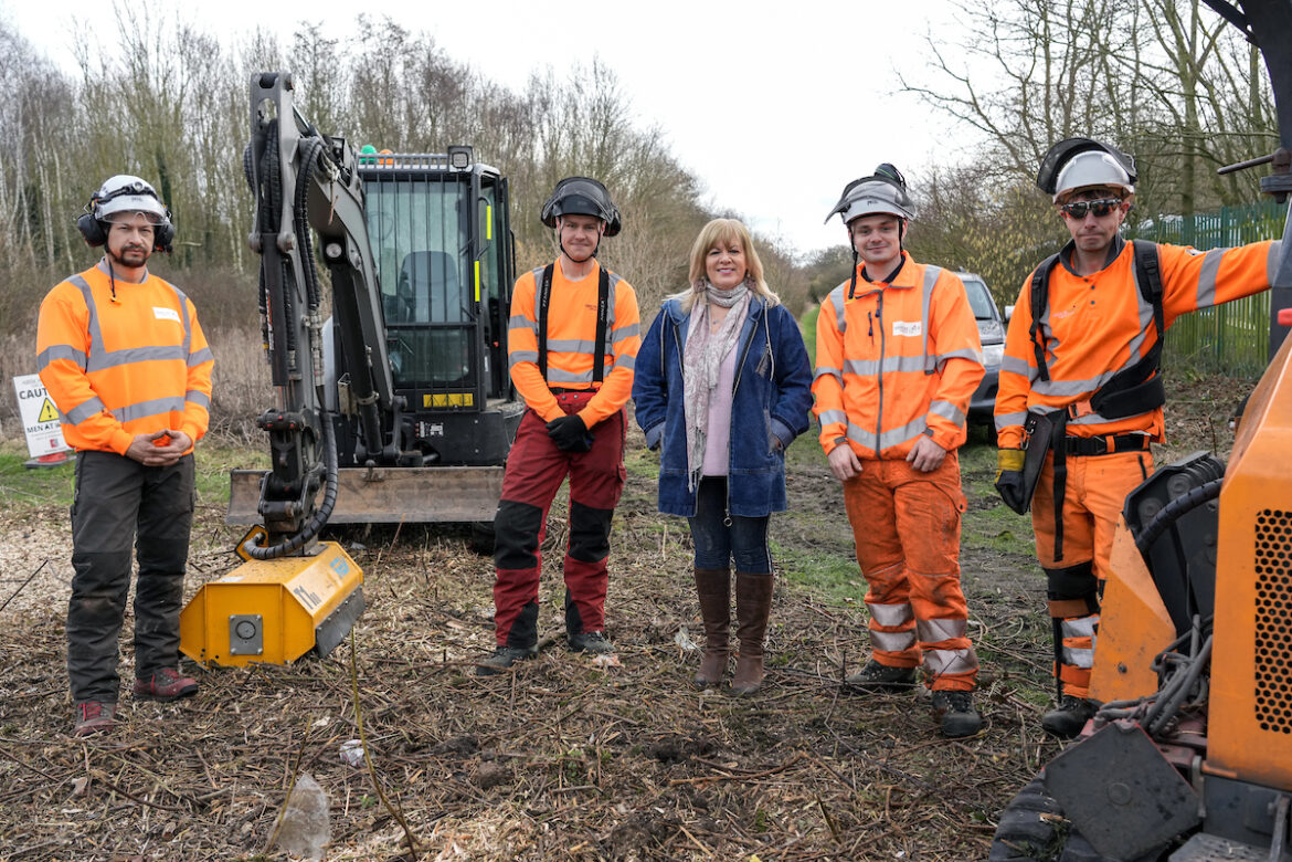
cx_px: 646
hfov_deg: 60.3
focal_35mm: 31
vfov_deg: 42.3
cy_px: 431
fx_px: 1112
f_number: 5
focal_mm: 31
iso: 640
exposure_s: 1/800
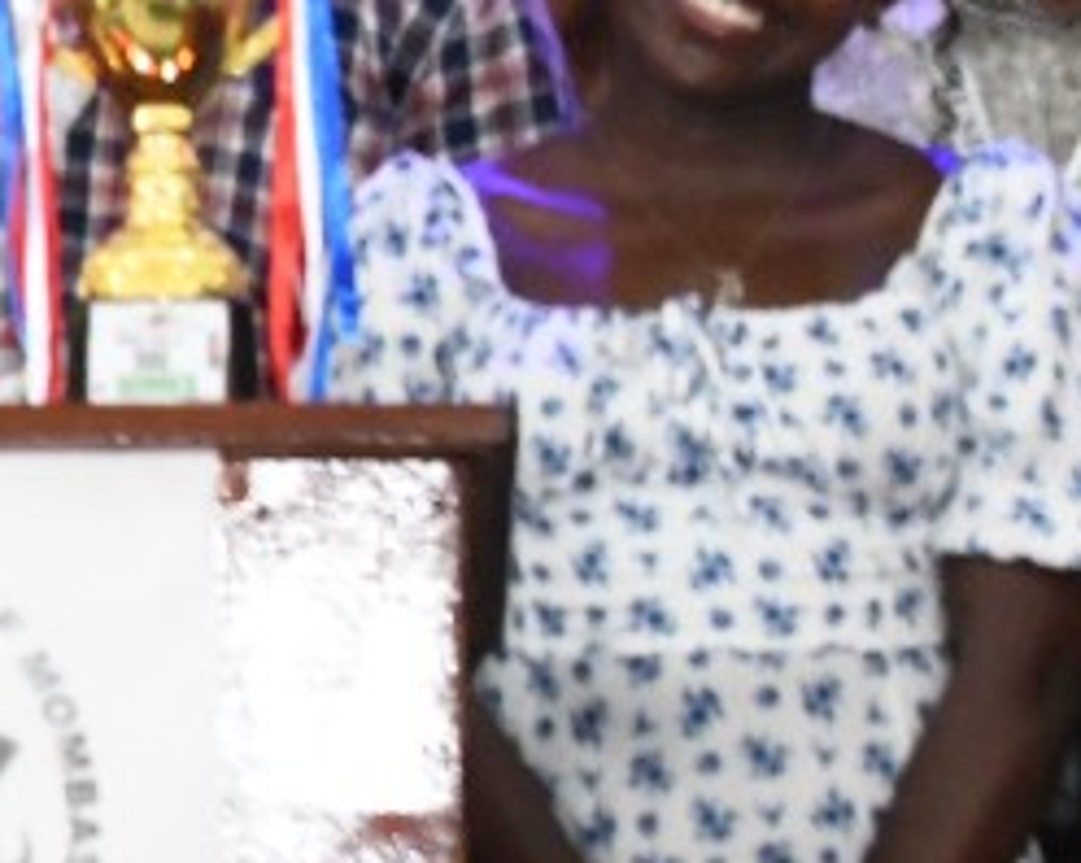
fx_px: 8919
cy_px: 366
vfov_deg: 5.5
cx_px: -1334
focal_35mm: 279
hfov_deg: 6.6
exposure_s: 1/60
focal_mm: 46
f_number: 6.3
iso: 5600
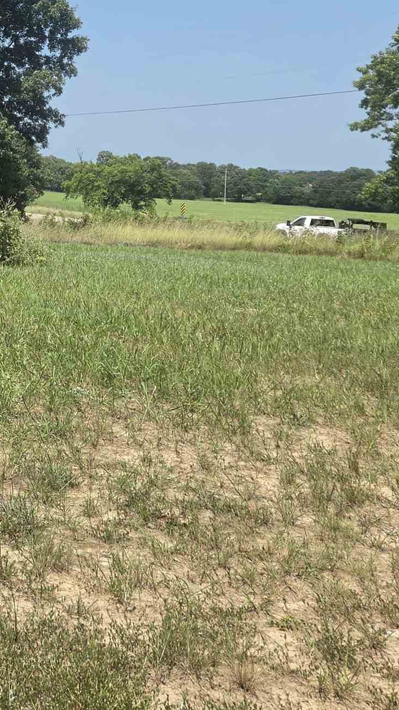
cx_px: -117
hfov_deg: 18.9
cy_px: 169
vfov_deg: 34.6
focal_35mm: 59
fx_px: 1110
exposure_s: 1/3935
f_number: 1.8
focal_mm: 5.4
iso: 80
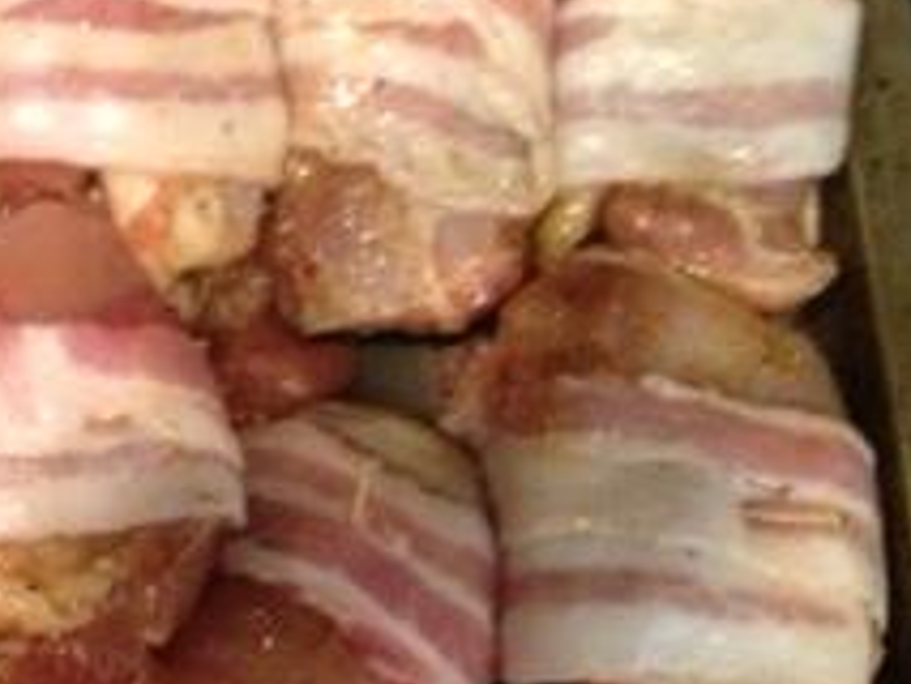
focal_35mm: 105
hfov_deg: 17.5
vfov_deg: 14.1
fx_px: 2765
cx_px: -299
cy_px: 449
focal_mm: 4.28
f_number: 2.4
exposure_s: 1/20
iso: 400
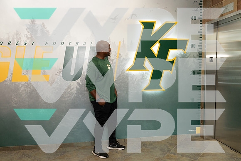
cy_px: 80
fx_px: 201
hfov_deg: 61.9
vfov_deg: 43.6
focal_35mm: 30
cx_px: 120
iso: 1600
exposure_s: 1/250
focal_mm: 30
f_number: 5.6
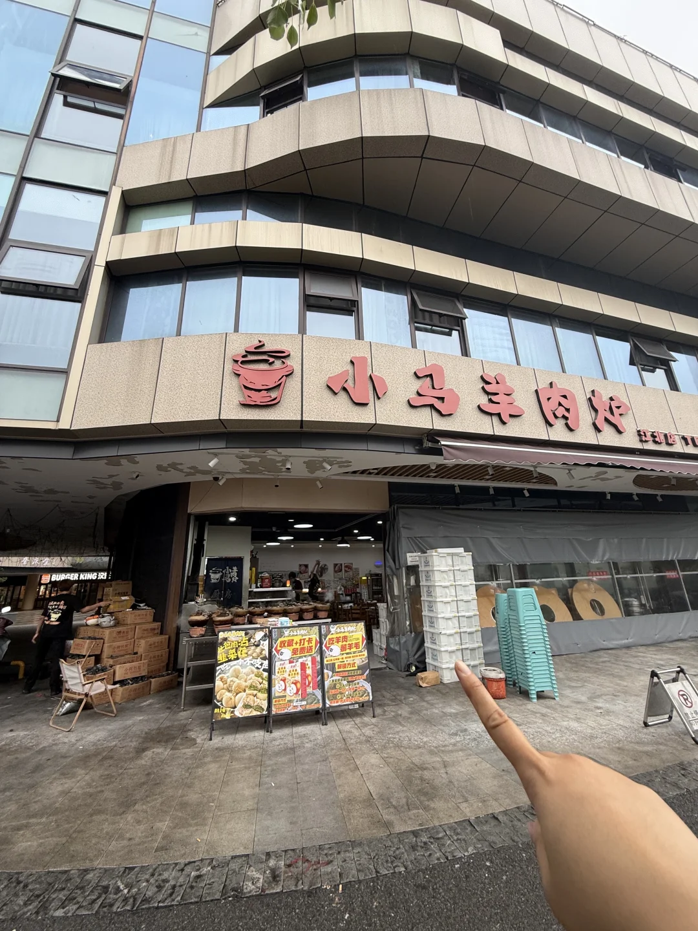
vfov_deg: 102.1
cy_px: 466
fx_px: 376
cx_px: 349
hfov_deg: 85.7
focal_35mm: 14
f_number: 2.2
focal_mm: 2.22
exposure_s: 1/99
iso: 100
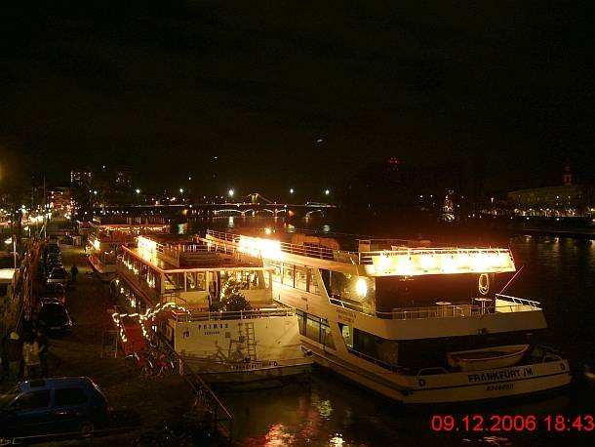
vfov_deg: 40.7
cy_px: 224
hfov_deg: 52.6
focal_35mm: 35
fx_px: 602
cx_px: 298
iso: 80
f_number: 2.8
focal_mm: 5.8
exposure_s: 1
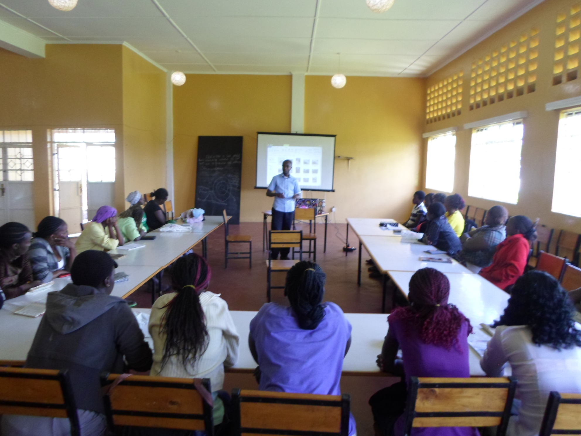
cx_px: 290
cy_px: 218
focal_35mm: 25
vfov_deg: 54.9
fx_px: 420
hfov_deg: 69.4
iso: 100
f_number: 2.5
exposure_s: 1/30
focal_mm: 4.5
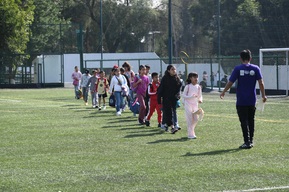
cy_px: 96
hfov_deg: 18.3
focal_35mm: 112
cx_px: 144
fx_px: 899
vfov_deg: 12.2
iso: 100
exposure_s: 1/100
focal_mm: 75
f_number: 9
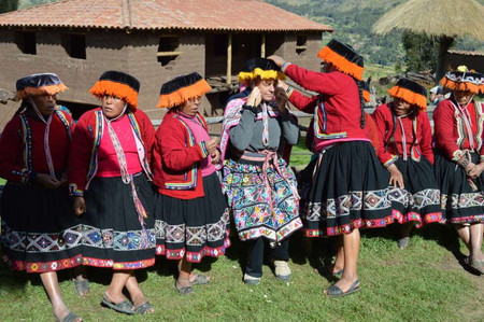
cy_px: 161
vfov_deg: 31.8
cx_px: 242
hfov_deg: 46.4
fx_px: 564
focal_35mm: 42
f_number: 7.1
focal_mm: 28
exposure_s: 1/200
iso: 100
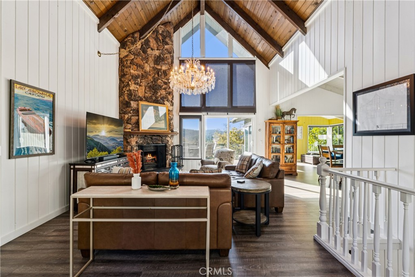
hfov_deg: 96.4
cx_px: 208
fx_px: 186
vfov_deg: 73.4
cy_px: 138
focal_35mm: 16
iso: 100
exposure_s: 1
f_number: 22
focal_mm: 16.1
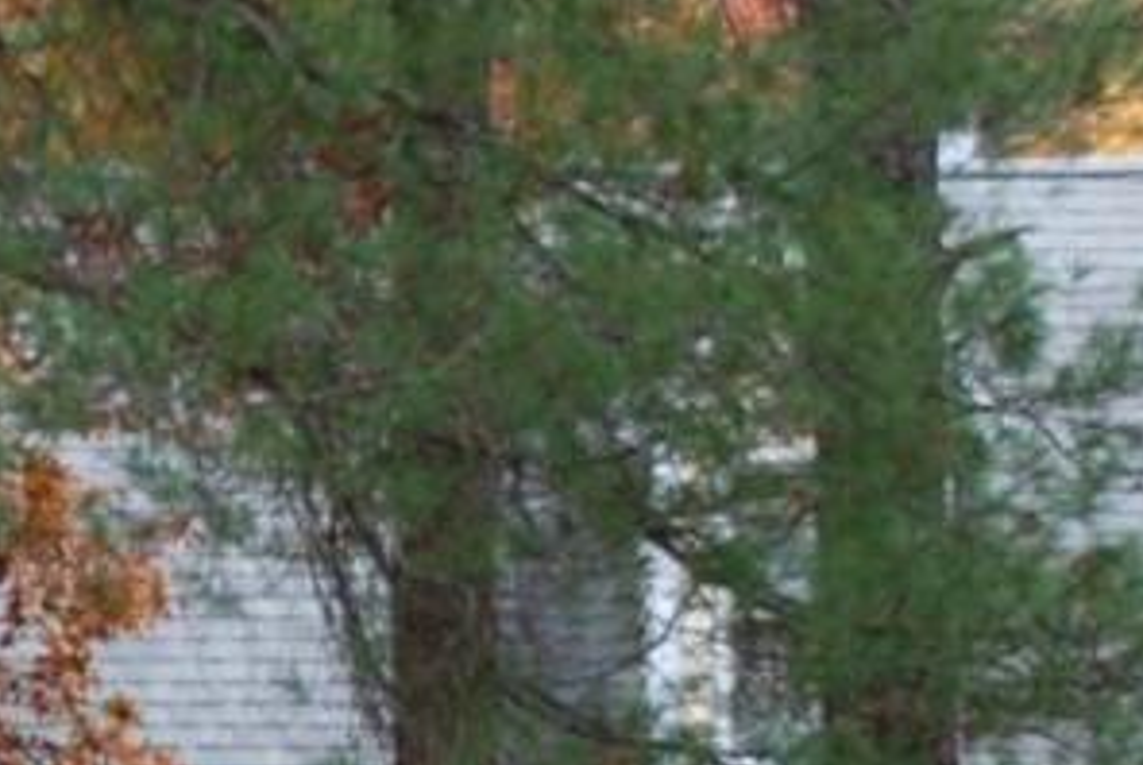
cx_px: 108
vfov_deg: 6.0
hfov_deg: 9.0
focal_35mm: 227
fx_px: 7219
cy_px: 1030
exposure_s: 1/80
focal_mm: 35
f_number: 4.5
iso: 200
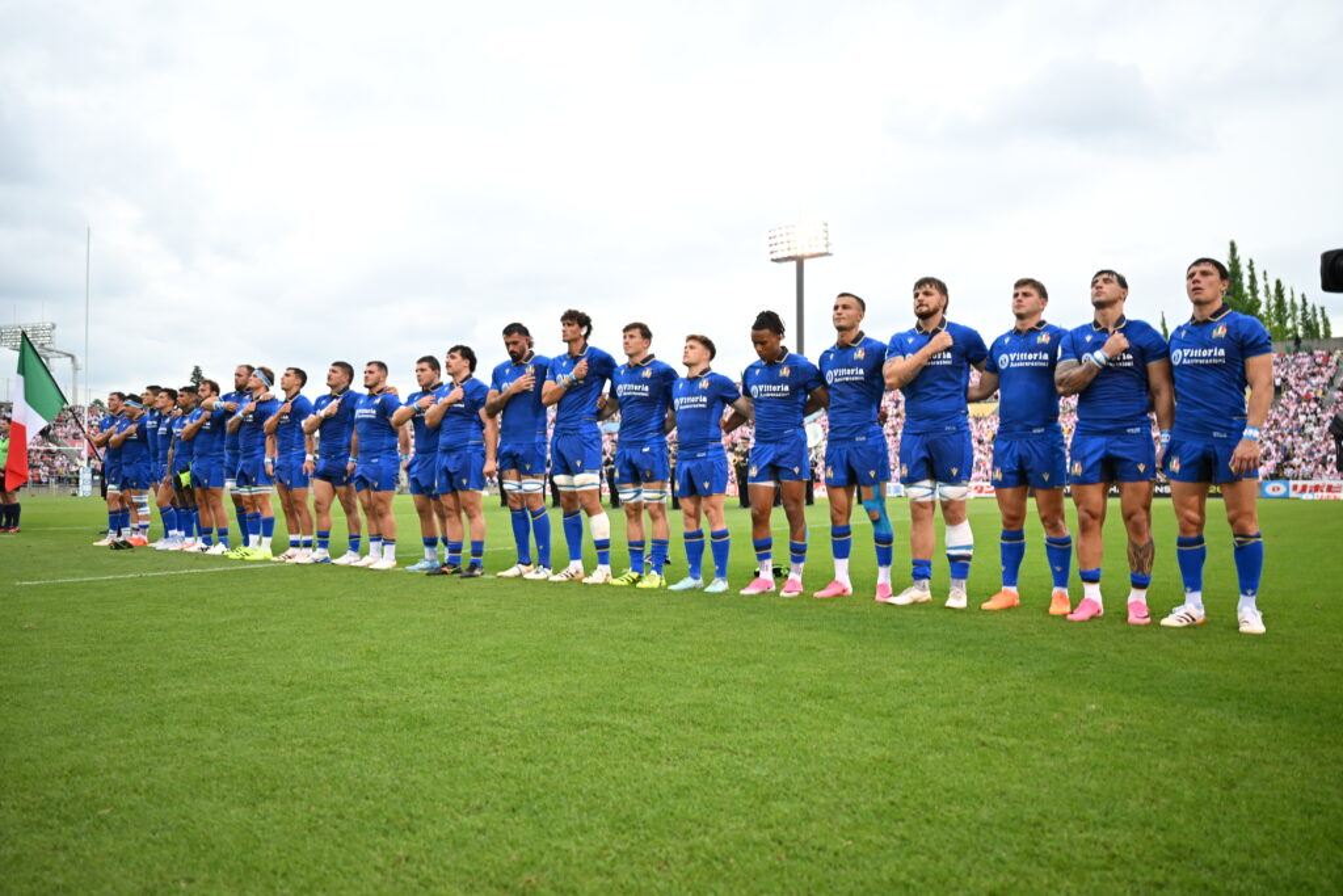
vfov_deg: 45.0
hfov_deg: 63.7
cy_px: 448
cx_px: 672
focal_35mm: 29
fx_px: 1082
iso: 640
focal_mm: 29
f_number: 2.8
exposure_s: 1/1250
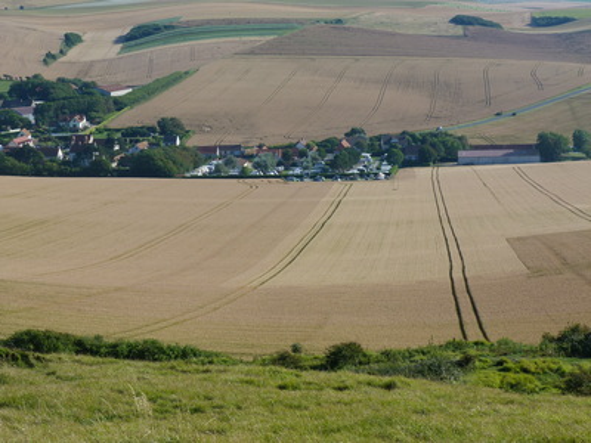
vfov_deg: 18.0
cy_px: 222
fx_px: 1400
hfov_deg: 23.8
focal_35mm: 82
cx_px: 296
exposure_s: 1/250
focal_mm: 14.8
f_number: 5.6
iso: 80
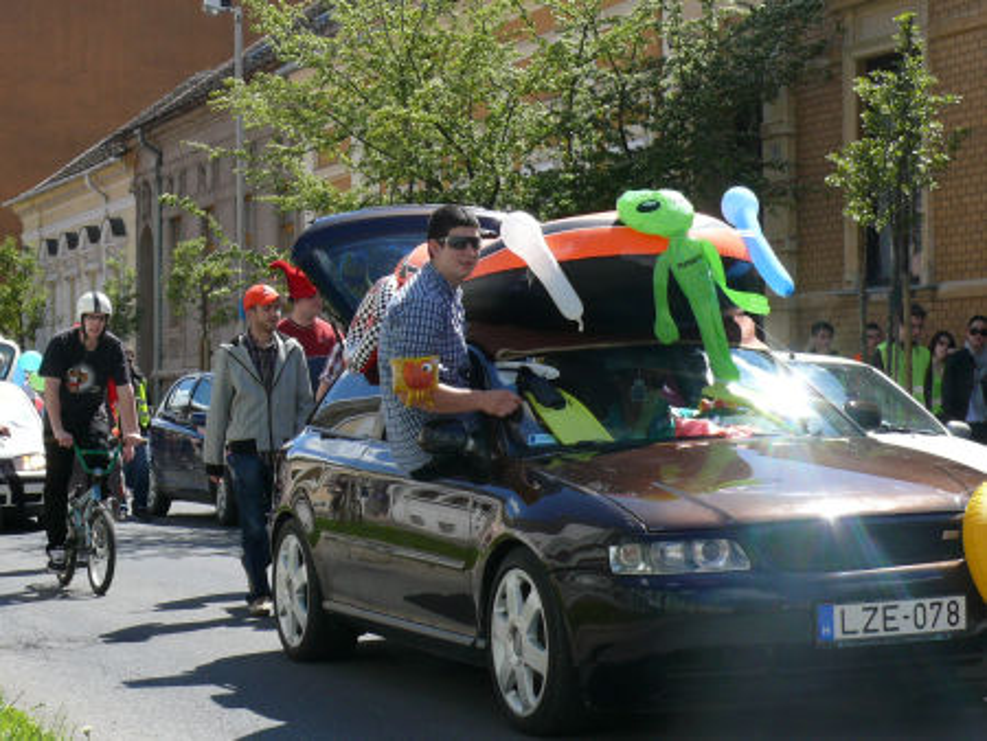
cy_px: 370
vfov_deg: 18.2
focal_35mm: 81
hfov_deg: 24.1
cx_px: 494
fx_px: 2311
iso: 100
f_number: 5.6
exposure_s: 1/320
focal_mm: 11.8
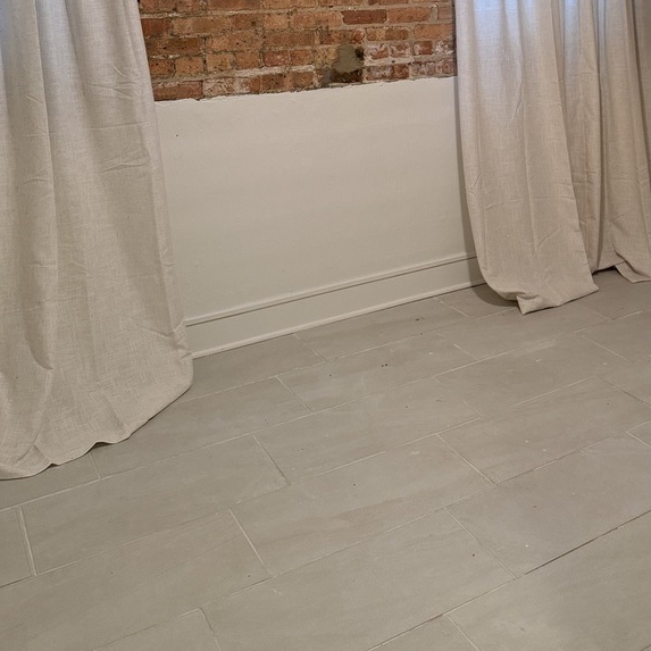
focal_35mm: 40
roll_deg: +1.9
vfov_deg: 38.9
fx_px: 851
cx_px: 456
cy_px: 62
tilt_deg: -4.7
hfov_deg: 41.1
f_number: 1.78
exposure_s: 1/60
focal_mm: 6.76
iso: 320
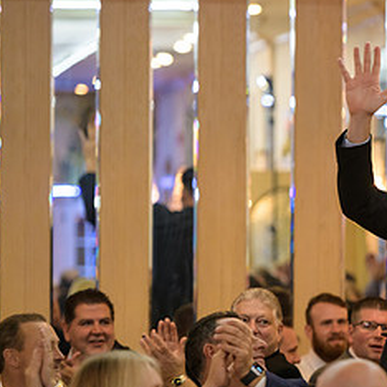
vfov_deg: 5.7
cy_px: 242
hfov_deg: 5.7
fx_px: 3870
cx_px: 475
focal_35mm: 306
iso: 1000
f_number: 3.2
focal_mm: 145
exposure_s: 1/125
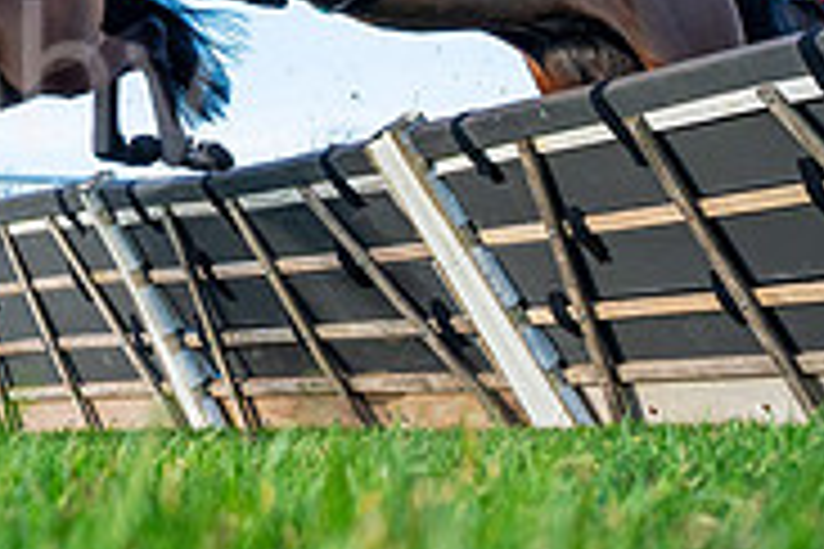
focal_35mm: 93
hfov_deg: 20.4
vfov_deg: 14.0
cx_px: -188
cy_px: -223
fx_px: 2129
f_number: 5
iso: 800
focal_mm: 24
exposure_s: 1/3200
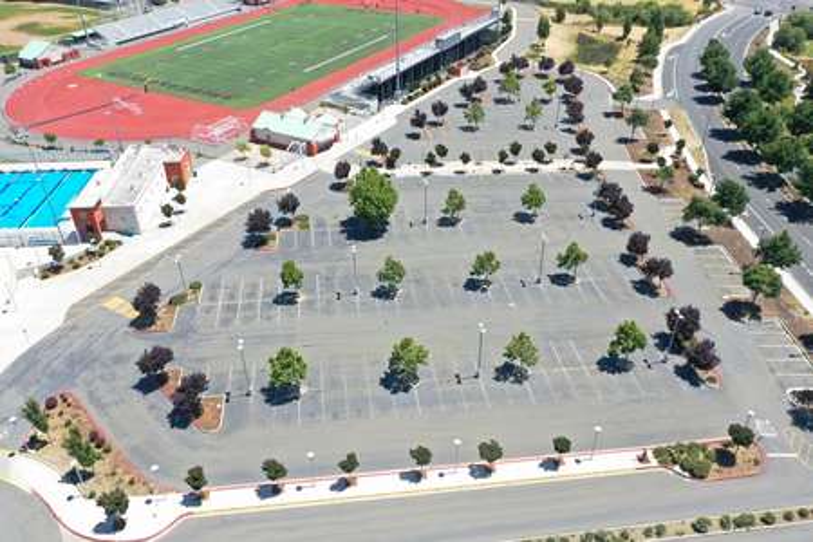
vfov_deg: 46.4
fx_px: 632
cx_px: 406
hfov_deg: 65.5
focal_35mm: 28
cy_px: 271
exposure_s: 1/320
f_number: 5
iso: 100
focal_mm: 10.26
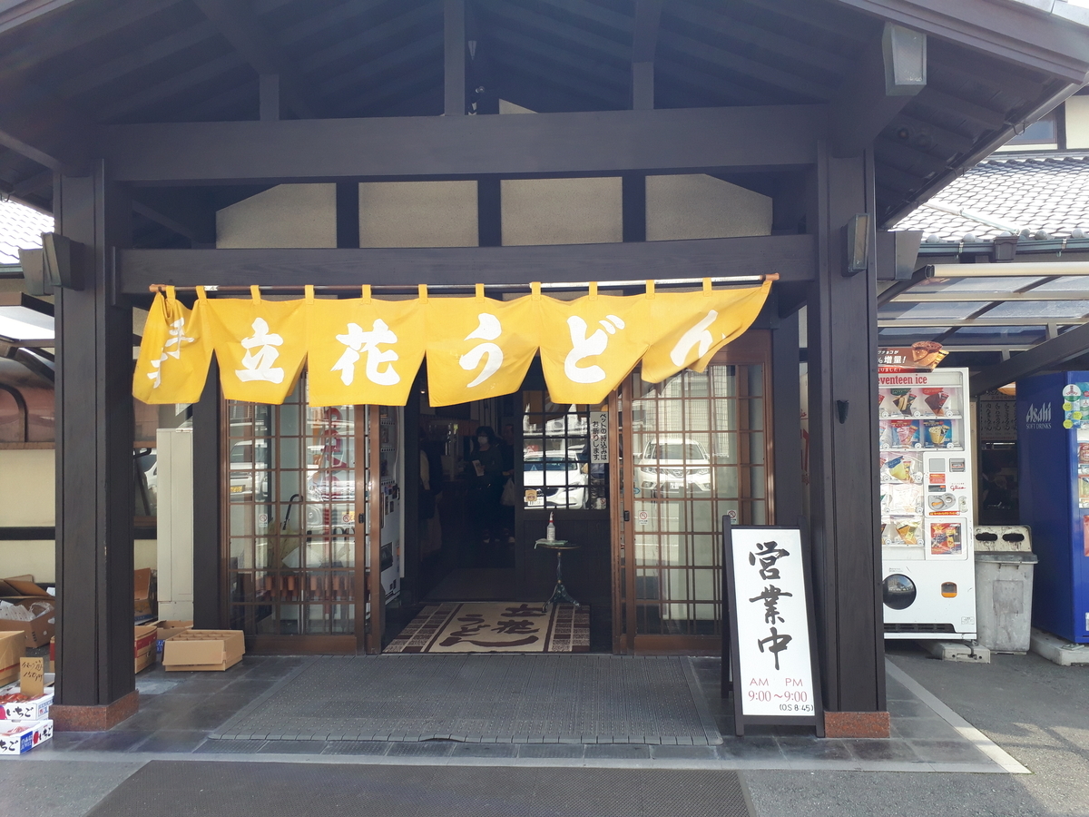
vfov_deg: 51.4
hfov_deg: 65.3
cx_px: 544
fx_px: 849
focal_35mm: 27
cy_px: 408
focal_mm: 3.6
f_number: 1.9
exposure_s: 1/169
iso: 40
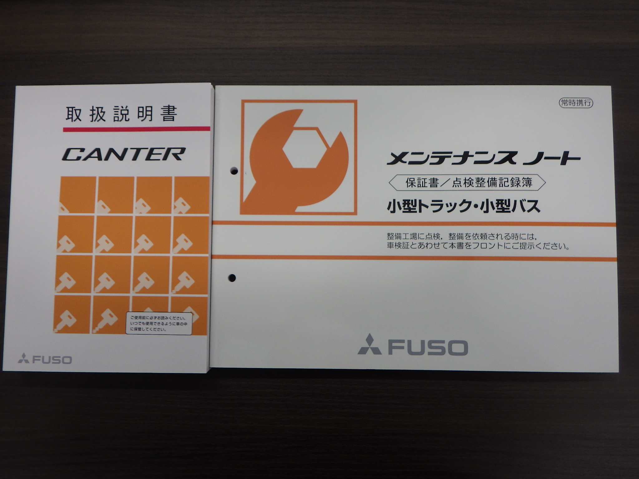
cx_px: 320
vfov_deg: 49.7
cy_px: 240
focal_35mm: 28
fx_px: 517
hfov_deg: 63.4
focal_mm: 5
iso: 125
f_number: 3.5
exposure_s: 1/100
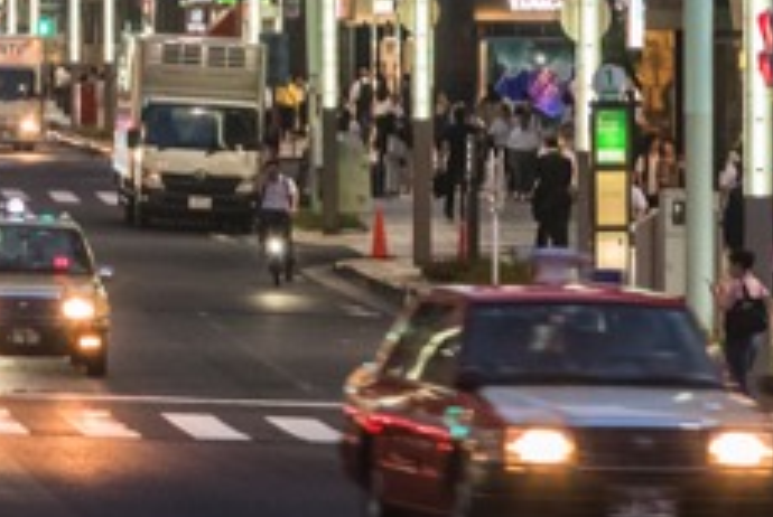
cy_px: -787
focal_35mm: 391
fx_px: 8406
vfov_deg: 3.5
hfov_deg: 5.2
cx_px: -235
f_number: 6.3
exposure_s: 1/30
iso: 1600
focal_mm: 75
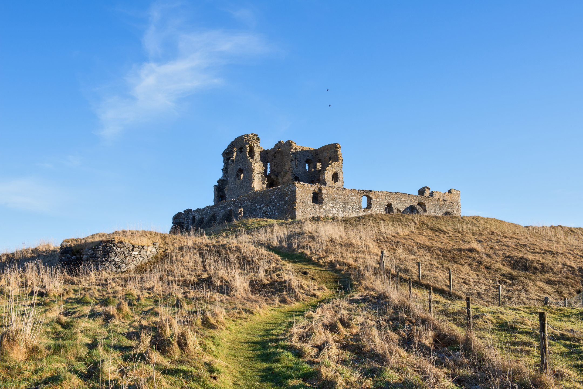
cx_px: 292
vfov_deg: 36.9
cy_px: 194
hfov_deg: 53.1
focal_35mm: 36
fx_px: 583
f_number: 11
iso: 200
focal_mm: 36
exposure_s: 1/125
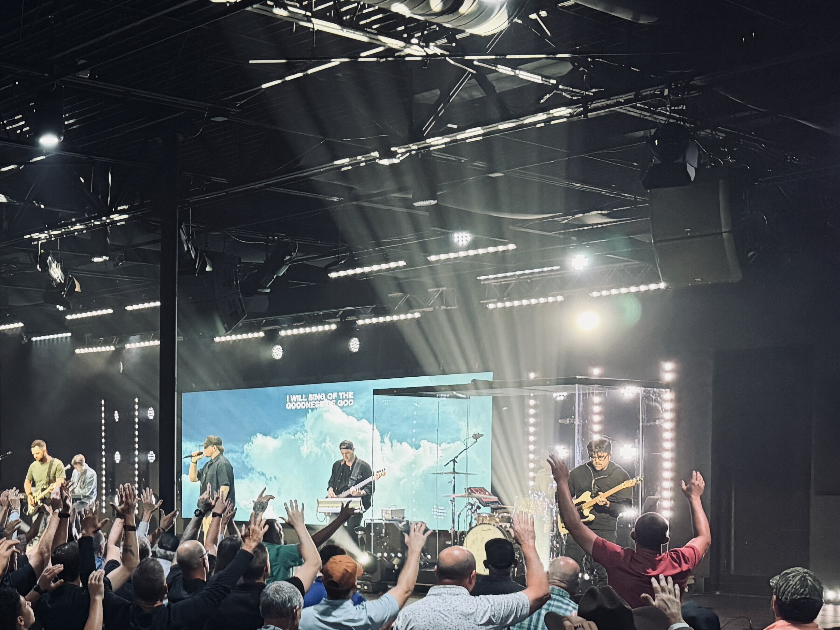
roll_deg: +0.4
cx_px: 7
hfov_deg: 33.2
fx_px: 1286
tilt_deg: -2.9
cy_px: 540
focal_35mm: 53
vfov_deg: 26.8
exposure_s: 1/60
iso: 500
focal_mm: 6.76
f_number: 1.78
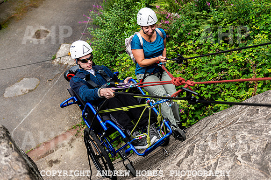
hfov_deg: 50.7
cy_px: 90
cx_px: 136
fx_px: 286
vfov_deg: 35.0
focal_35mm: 38
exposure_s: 1/800
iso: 200
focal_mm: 38
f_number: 3.5
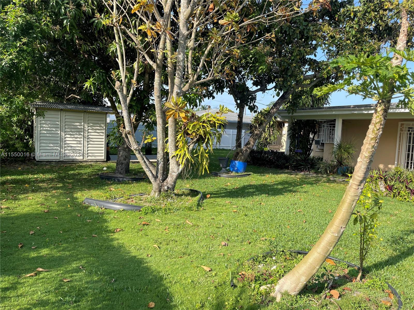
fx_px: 299
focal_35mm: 25
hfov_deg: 69.4
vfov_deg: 54.9
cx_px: 207
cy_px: 155
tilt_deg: -4.0
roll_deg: -3.0
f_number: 1.6
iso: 32
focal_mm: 5.1
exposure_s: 1/1323
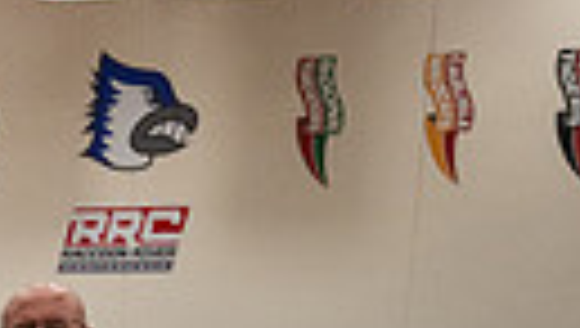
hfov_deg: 14.4
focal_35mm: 113
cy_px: 672
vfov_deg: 9.9
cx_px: -697
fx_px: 1740
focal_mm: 24
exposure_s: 1/400
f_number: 3.5
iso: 2500
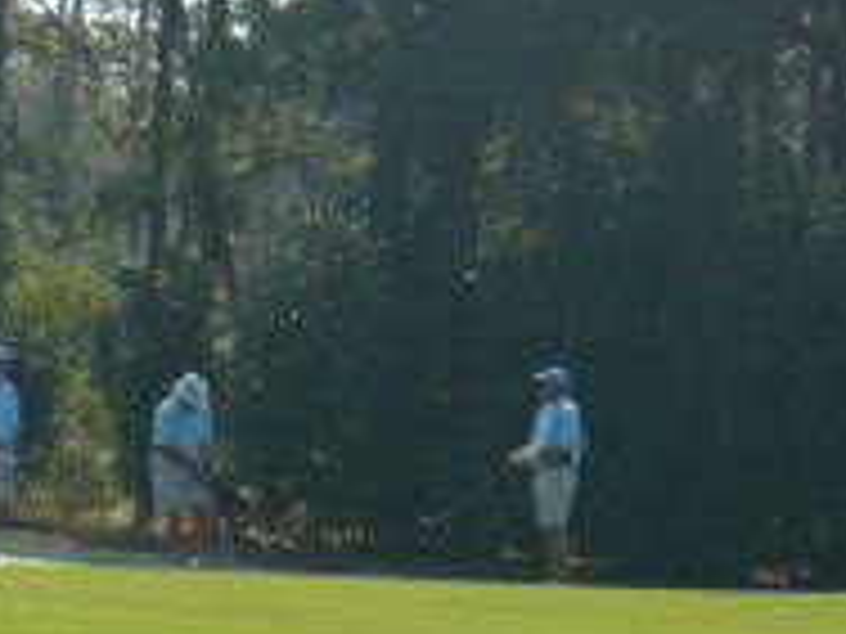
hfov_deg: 4.8
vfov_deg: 3.6
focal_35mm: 415
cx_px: 378
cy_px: 535
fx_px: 10142
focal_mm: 36.6
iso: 80
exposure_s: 1/400
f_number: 4.5
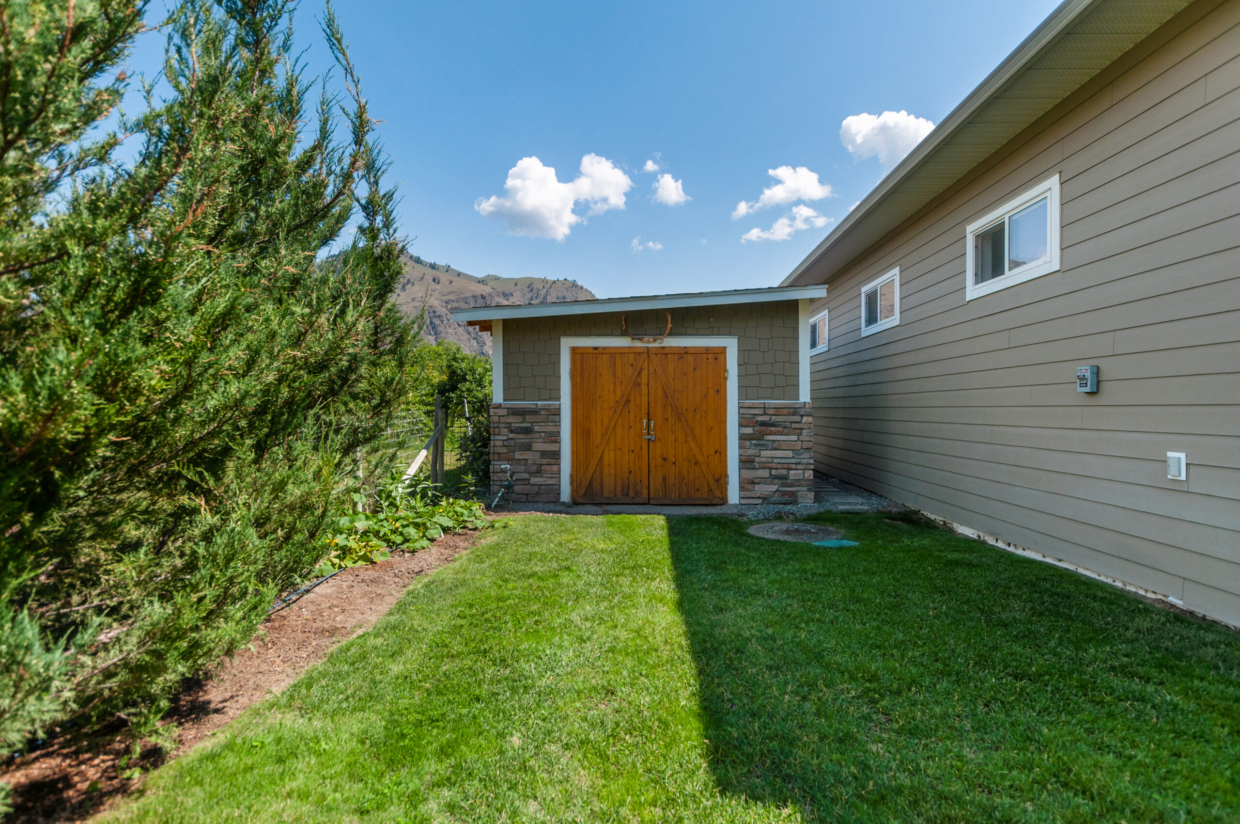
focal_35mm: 16
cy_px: 412
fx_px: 568
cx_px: 620
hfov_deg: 95.1
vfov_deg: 71.9
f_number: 4.5
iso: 200
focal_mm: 11
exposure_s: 1/2500
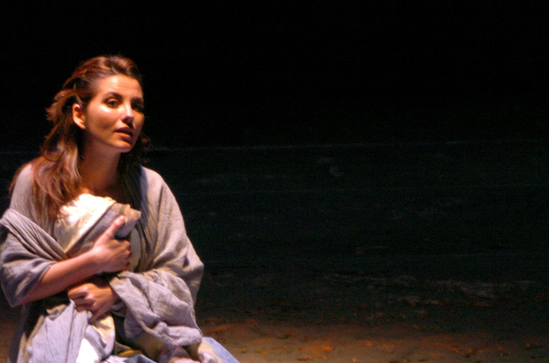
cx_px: 124
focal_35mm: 605
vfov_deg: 2.3
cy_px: 292
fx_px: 9206
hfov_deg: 3.4
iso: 800
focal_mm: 200
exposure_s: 1/40
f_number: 2.8
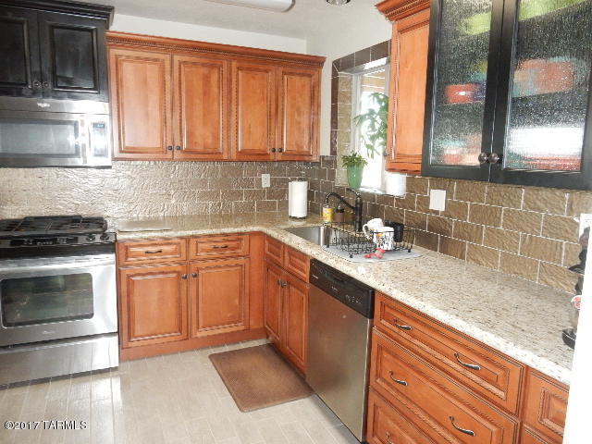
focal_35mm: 25
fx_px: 428
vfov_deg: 54.9
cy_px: 222
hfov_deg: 69.4
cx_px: 296
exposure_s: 1/30
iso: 500
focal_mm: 4.5
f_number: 3.7
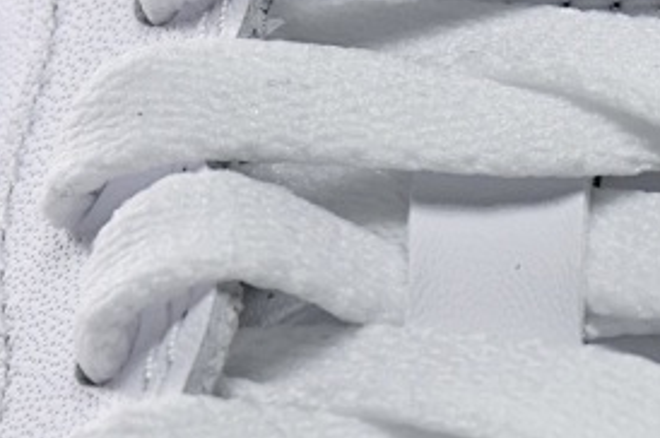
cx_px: 460
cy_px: 179
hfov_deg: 3.4
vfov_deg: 2.2
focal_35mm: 614
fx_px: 11243
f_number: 14
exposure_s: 1/125
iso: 1600
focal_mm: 140
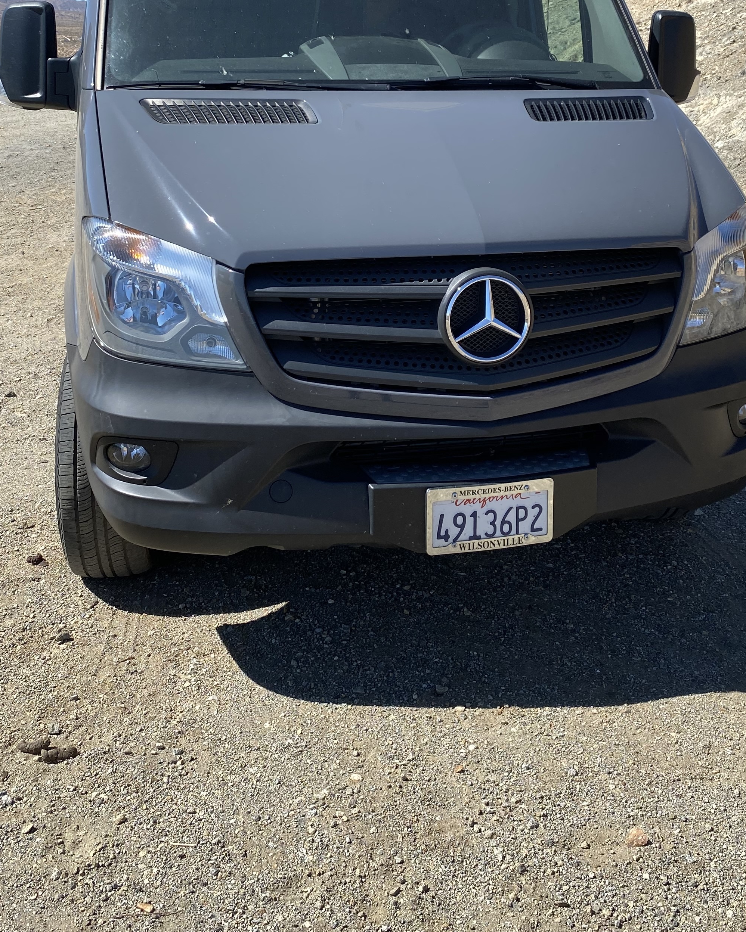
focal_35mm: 41
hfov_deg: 36.4
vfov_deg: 43.3
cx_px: 425
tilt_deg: -7.9
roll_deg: +0.0
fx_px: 1131
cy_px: 226
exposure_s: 1/2315
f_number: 1.8
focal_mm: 4.25
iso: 32
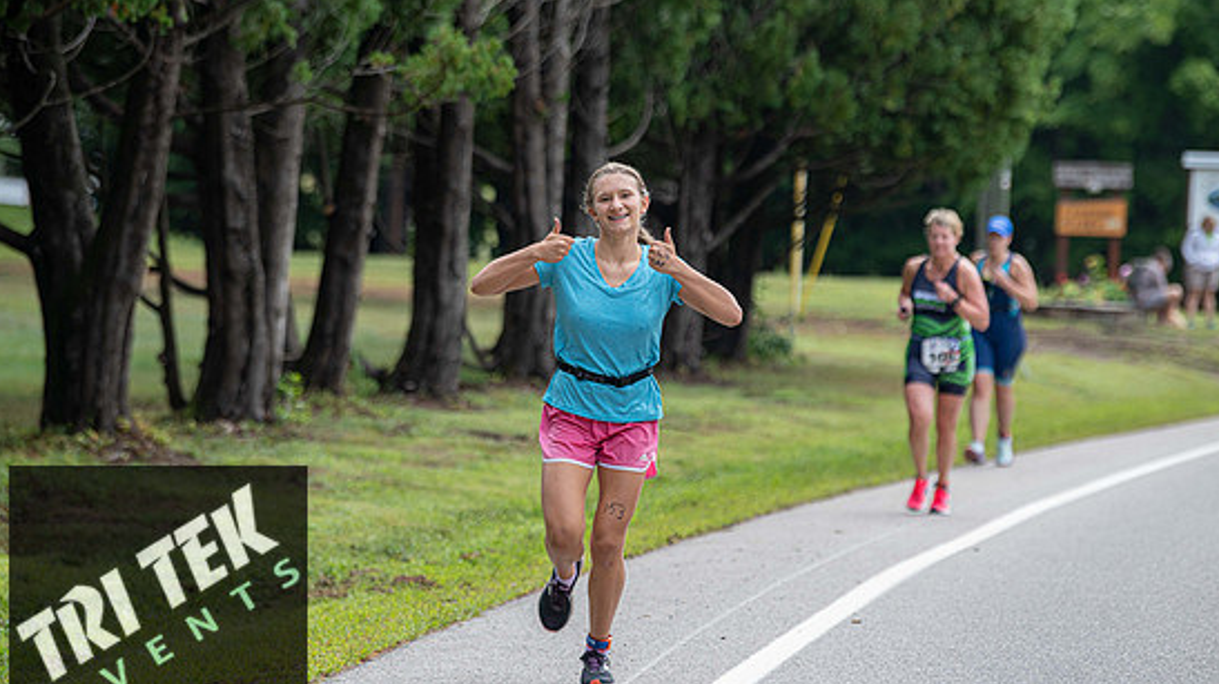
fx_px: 6106
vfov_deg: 6.4
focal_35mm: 189
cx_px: 637
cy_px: 351
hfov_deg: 11.4
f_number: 4
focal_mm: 170
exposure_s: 1/250
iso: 200
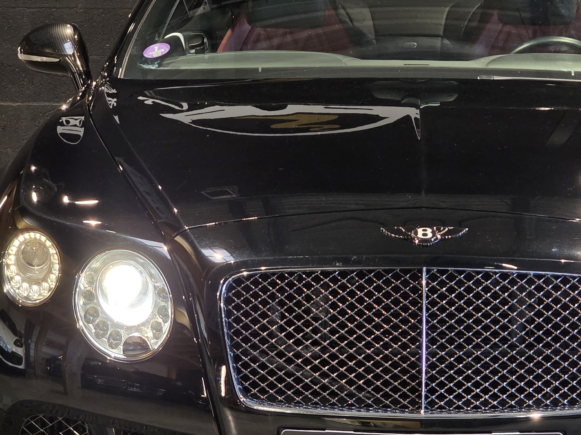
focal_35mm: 125
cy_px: 244
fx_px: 2098
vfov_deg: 11.9
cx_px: 410
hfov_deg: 15.7
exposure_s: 1/52
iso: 125
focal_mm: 7.9
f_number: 2.4
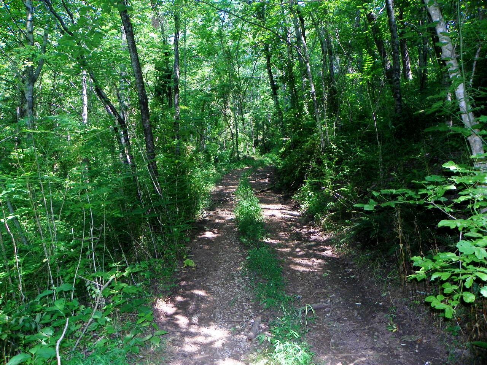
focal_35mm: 26
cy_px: 182
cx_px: 244
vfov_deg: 53.1
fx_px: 366
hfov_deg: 67.3
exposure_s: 1/125
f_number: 2.8
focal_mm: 4.6
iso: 64
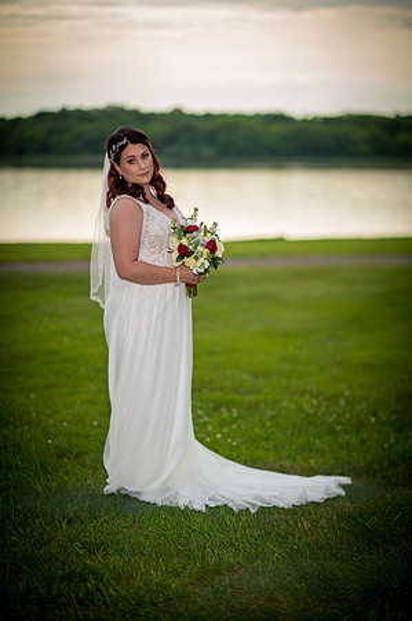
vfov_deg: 23.9
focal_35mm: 85
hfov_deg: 16.0
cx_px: 206
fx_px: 1462
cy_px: 310
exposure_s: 1/1000
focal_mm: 85
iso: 100
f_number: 1.4
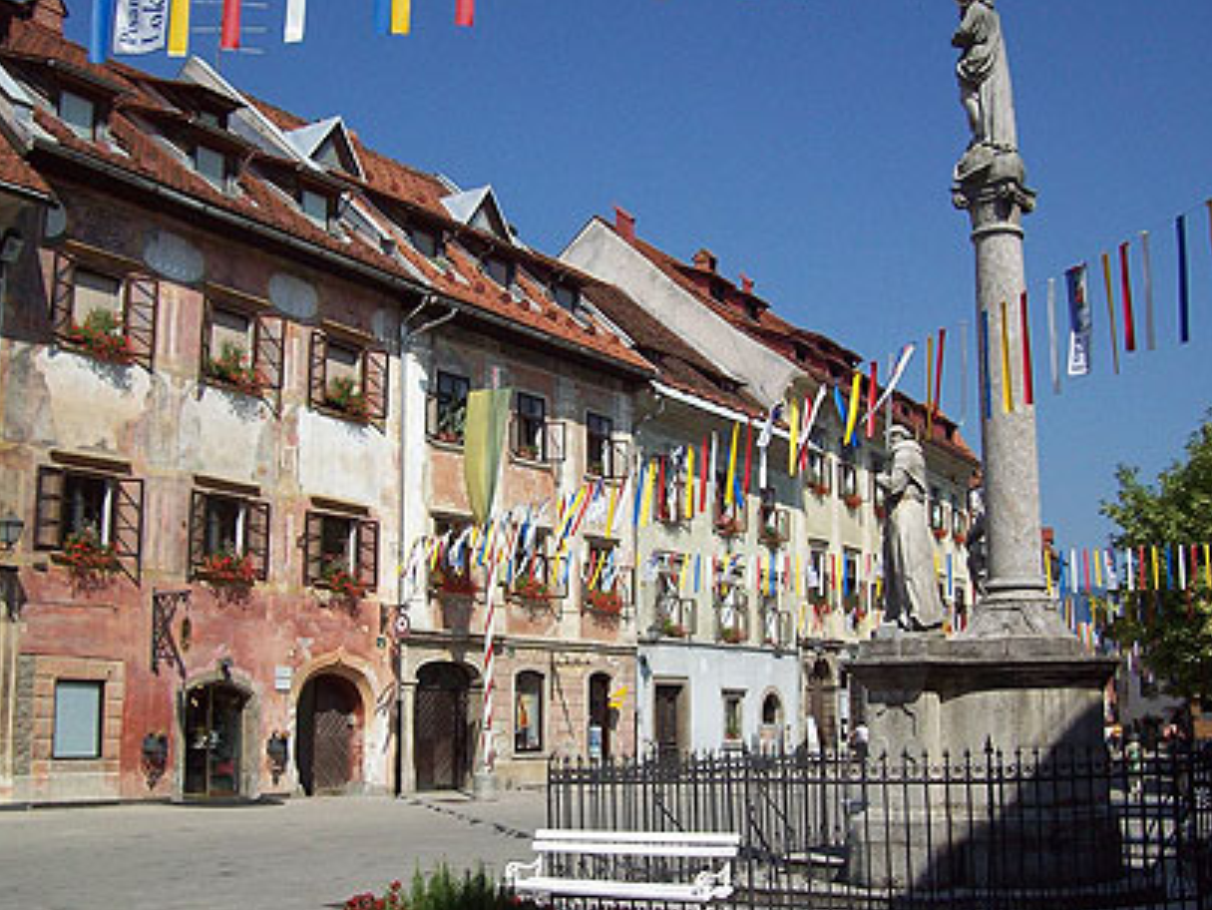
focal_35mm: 40
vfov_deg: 36.0
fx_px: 1401
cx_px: 572
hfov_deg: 46.8
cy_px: 449
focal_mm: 6
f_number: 4.8
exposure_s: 1/820
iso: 80
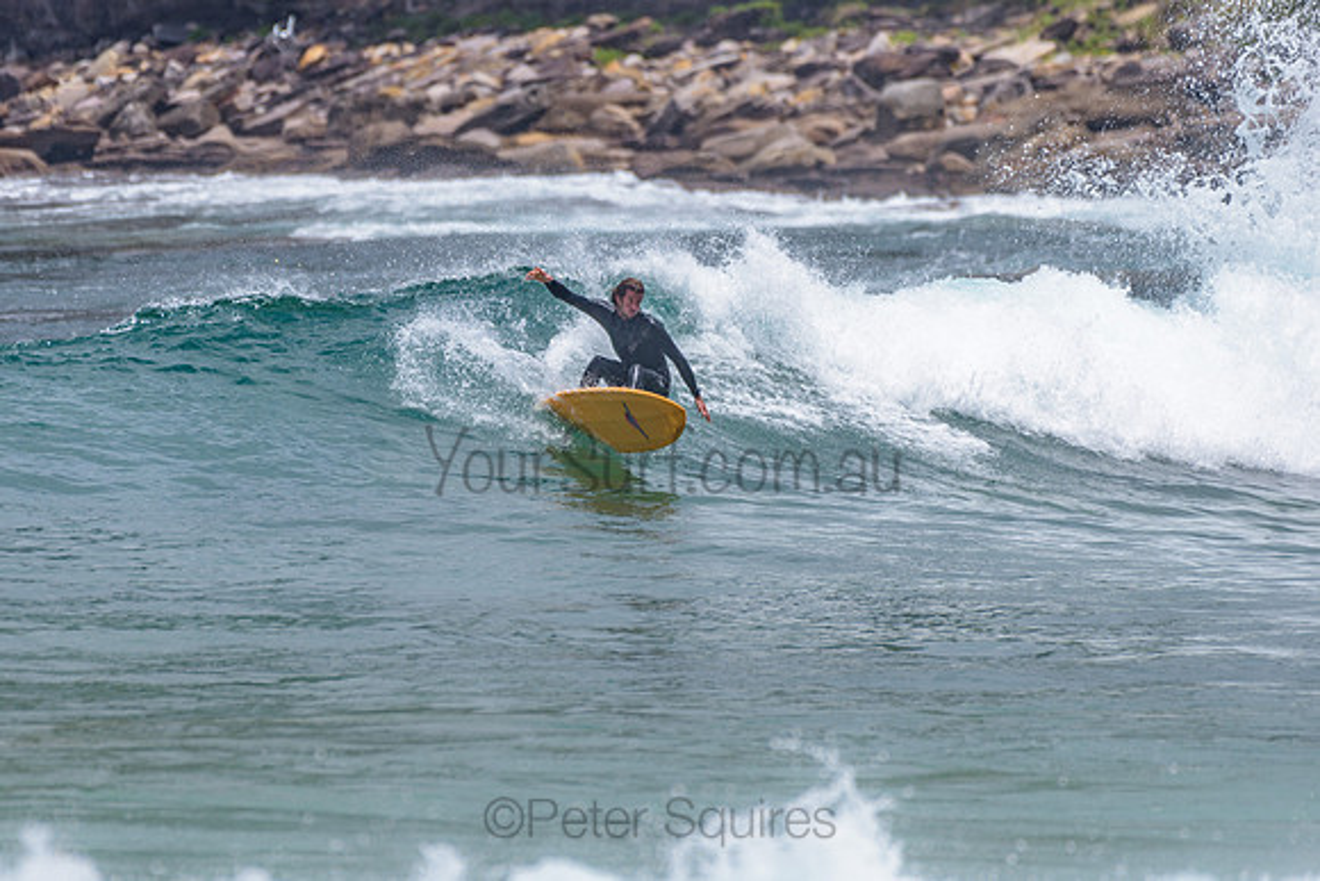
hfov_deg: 3.4
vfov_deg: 2.2
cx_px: 511
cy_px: 385
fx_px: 22471
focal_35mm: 613
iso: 140
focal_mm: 500
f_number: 5.6
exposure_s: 1/2000
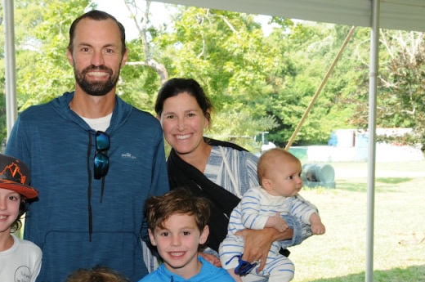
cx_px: 125
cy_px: 204
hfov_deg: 33.0
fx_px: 707
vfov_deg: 22.4
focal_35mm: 60
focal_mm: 26
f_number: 8
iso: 500
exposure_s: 1/125
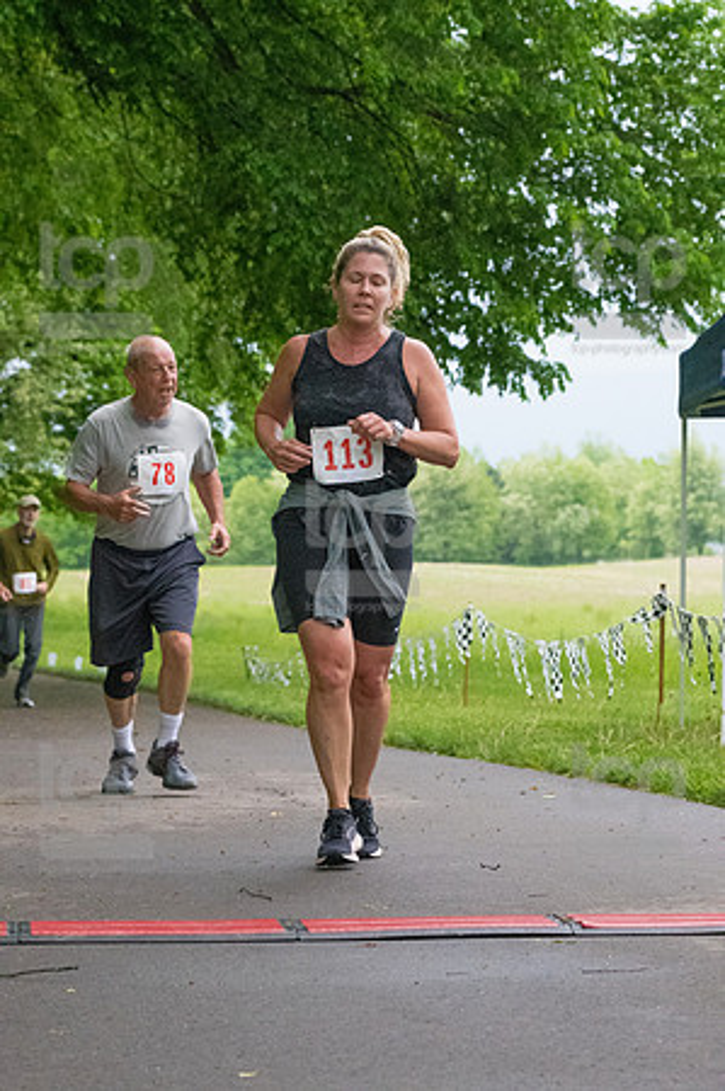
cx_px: 362
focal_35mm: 123
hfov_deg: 11.1
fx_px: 3724
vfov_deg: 16.7
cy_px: 546
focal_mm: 82
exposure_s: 1/1250
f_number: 5.6
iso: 6400
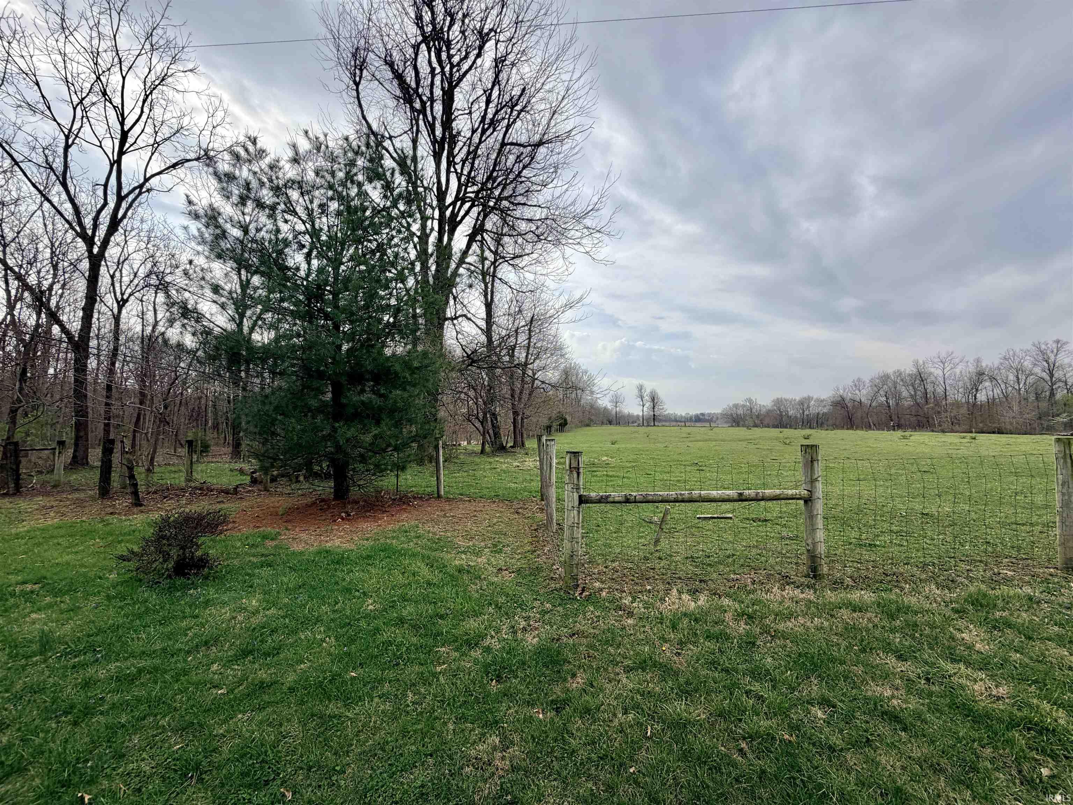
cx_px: 536
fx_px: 434
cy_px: 402
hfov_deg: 102.1
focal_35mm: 14
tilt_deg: +2.3
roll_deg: -0.3
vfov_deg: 85.7
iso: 20
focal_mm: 2.22
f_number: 2.2
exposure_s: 1/914
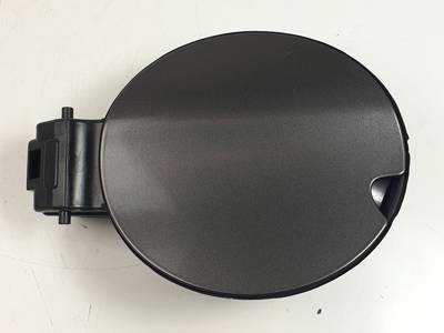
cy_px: 166
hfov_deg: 67.3
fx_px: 333
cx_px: 222
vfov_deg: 53.1
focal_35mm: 26
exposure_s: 1/138
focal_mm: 4.3
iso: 50
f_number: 2.4
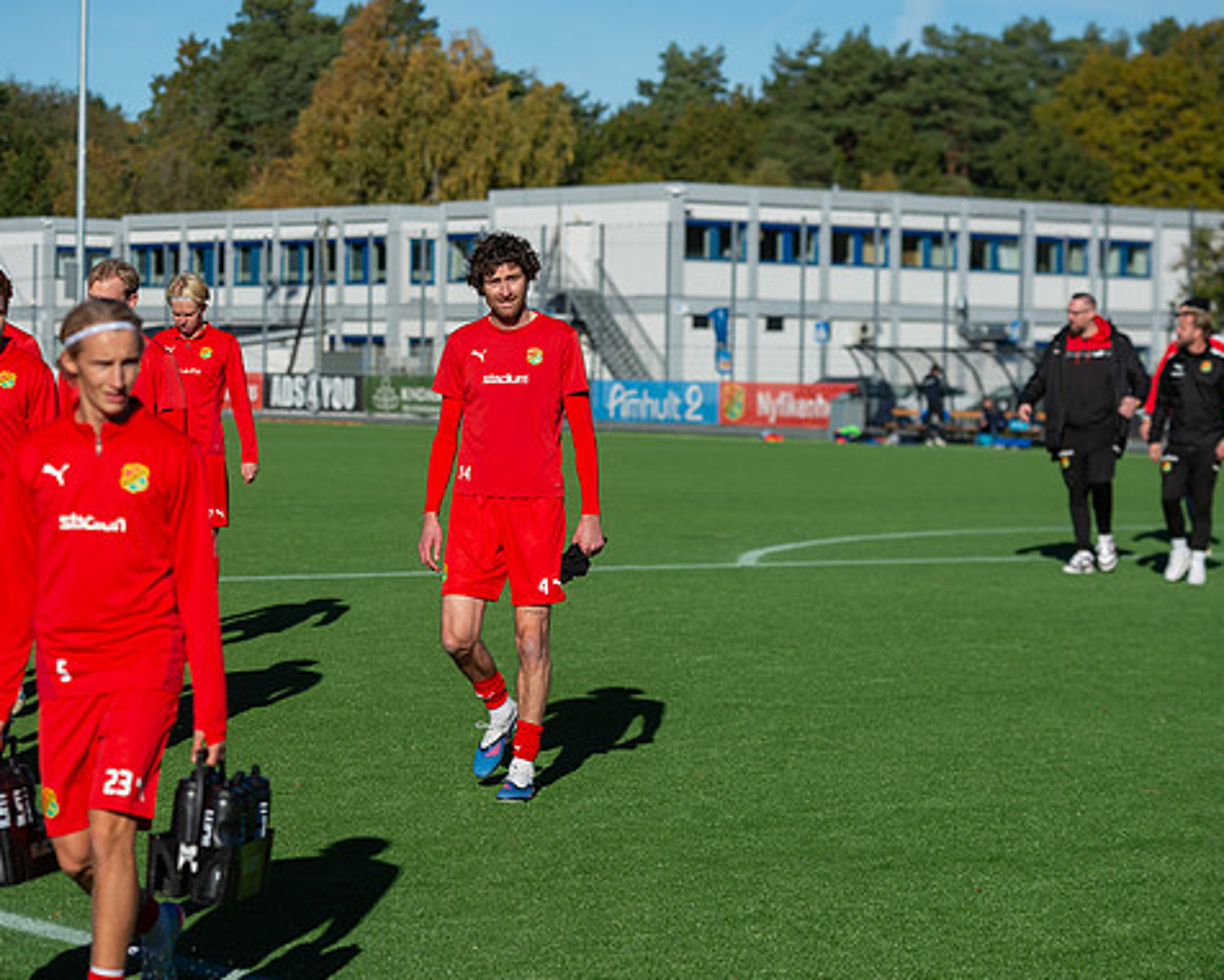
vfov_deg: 12.9
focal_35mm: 120
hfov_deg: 16.0
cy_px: 491
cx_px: 517
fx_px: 4348
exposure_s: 1/640
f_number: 5
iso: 100
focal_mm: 105
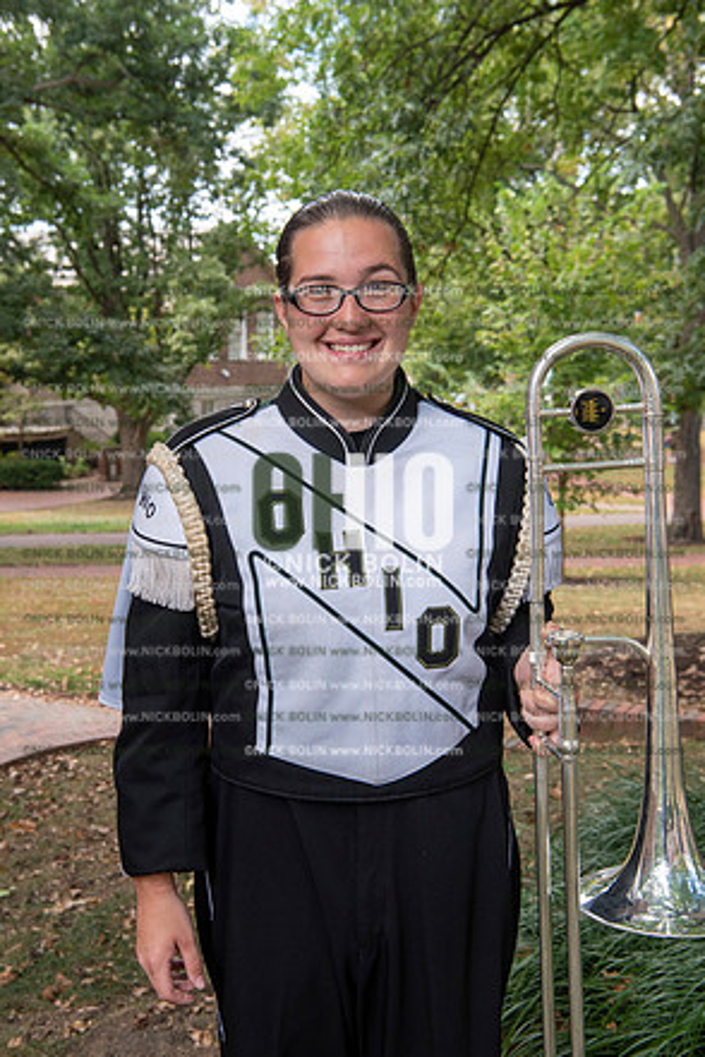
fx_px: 1439
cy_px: 520
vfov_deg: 40.3
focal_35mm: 49
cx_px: 352
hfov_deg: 27.5
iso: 500
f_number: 8
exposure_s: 1/100
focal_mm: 48
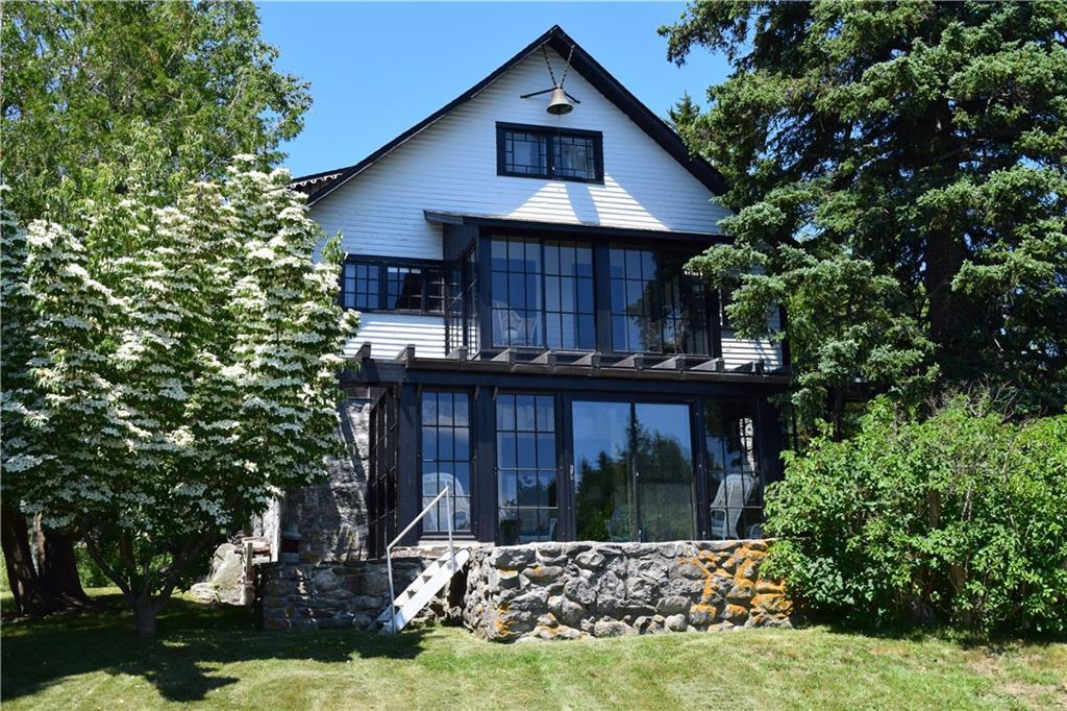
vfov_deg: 33.0
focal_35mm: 40
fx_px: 1200
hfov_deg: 47.9
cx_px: 534
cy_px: 356
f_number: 11
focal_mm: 27
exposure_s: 1/320
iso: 400
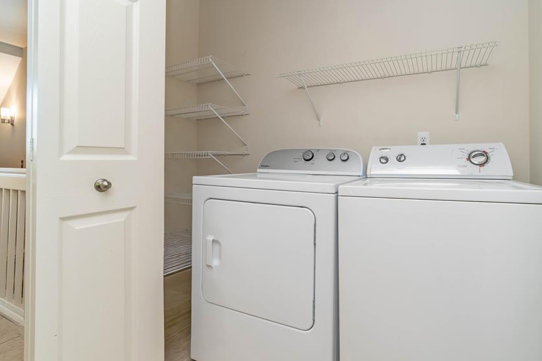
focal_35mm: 17
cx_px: 305
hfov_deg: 92.8
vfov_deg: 70.4
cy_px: 169
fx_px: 256
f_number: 8
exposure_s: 1/60
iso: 640
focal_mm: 14
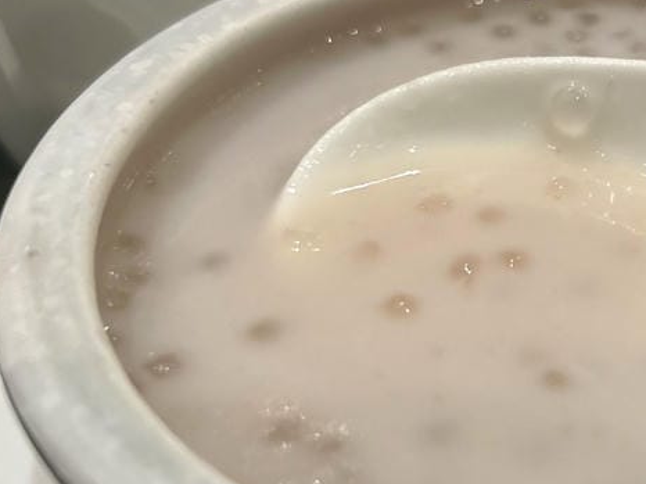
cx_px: 668
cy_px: 277
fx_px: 1250
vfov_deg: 21.9
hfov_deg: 27.1
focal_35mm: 67
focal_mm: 5.7
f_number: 1.5
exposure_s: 1/60
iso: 250
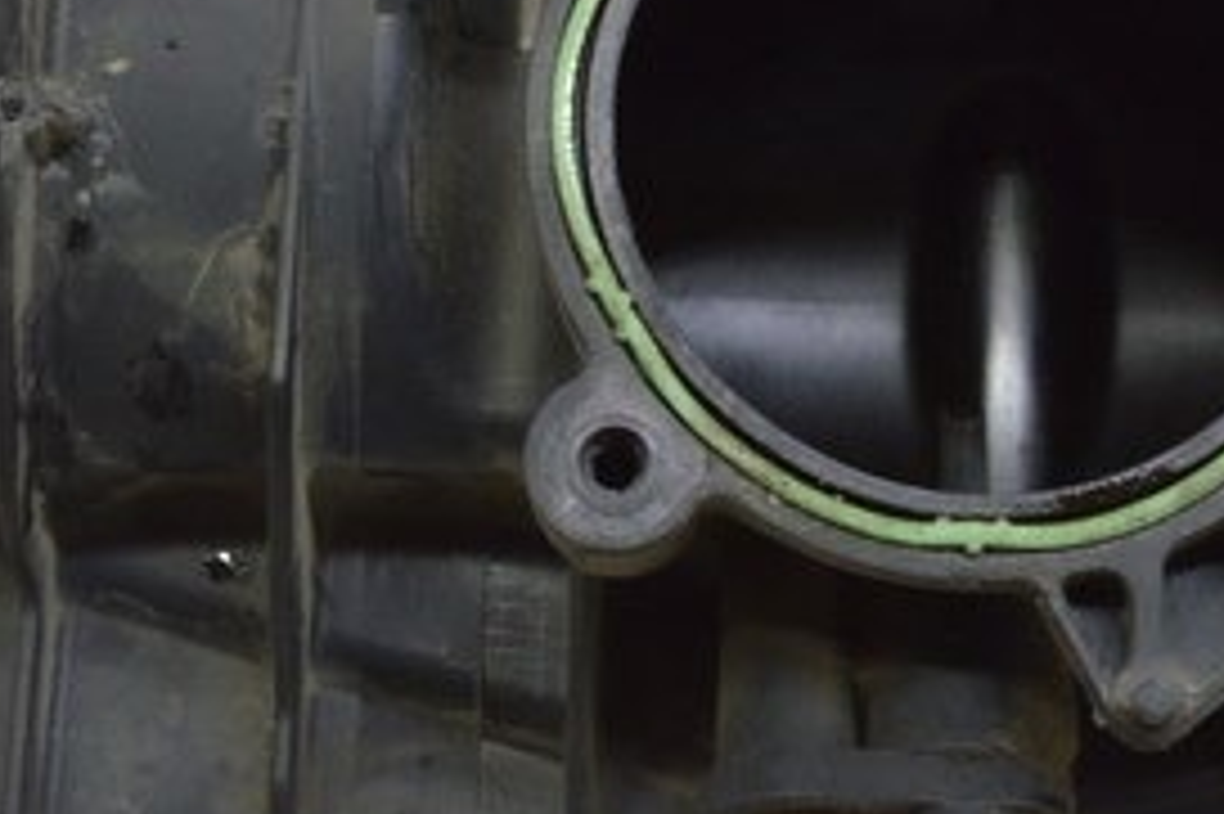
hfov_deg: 18.1
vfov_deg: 11.8
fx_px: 3840
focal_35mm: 113
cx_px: 765
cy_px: -196
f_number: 5.6
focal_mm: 20
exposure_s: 1/20
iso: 400
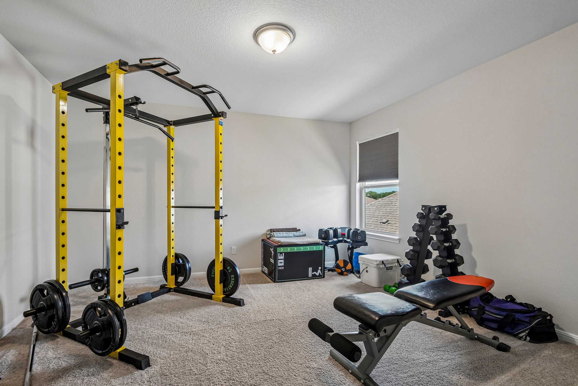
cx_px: 289
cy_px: 193
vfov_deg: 77.3
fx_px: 241
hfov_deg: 100.4
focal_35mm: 15
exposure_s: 1/4
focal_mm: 10
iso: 400
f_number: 8
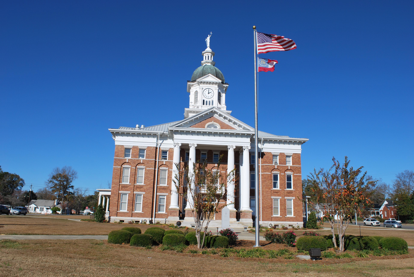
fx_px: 311
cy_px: 138
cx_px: 207
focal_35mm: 27
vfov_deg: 48.0
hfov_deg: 67.3
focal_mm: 18
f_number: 9
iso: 100
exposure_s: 1/320
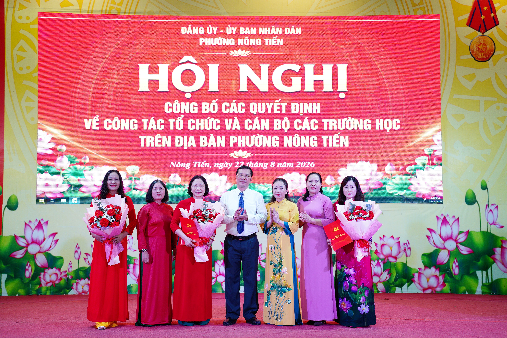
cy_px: 169
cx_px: 254
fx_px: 648
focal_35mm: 46
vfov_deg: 29.2
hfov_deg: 42.7
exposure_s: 1/125
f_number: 2.8
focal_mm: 46
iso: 640
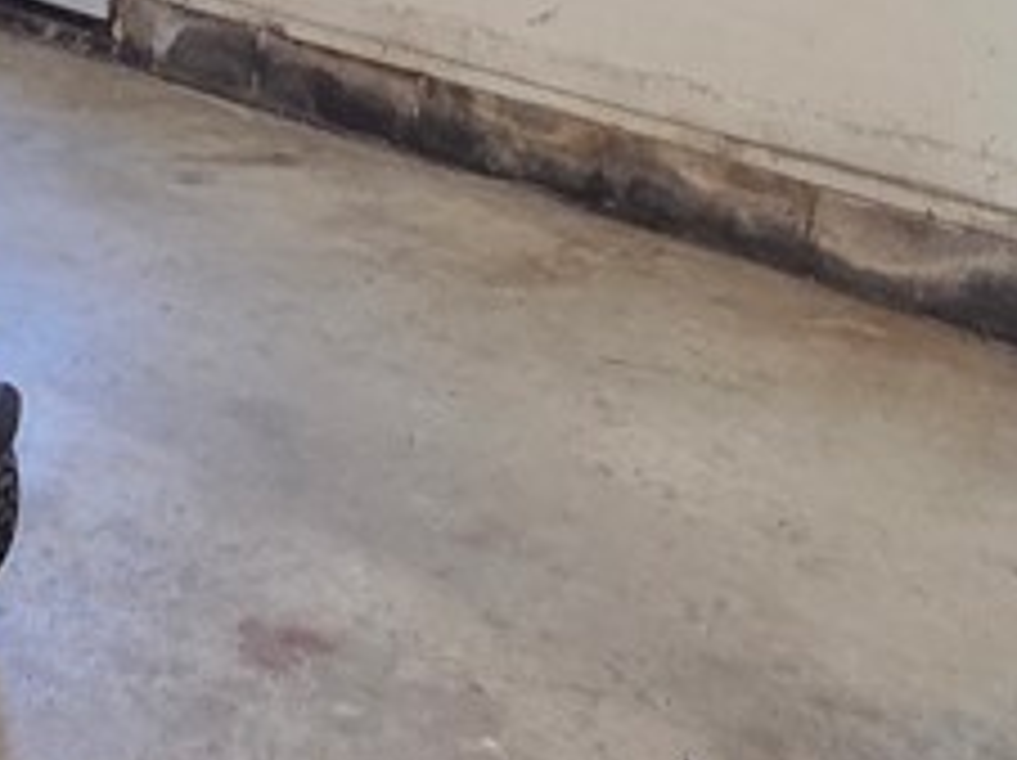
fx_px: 1732
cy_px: -189
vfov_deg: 22.5
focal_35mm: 59
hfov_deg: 30.6
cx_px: 22
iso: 200
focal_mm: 2.2
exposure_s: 1/60
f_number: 2.2
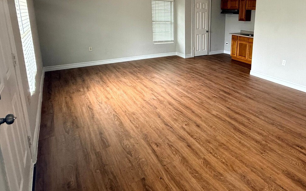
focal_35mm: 22
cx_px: 216
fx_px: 183
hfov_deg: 75.7
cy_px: 53
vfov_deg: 53.1
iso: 200
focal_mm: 2.22
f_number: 2.2
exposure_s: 1/60
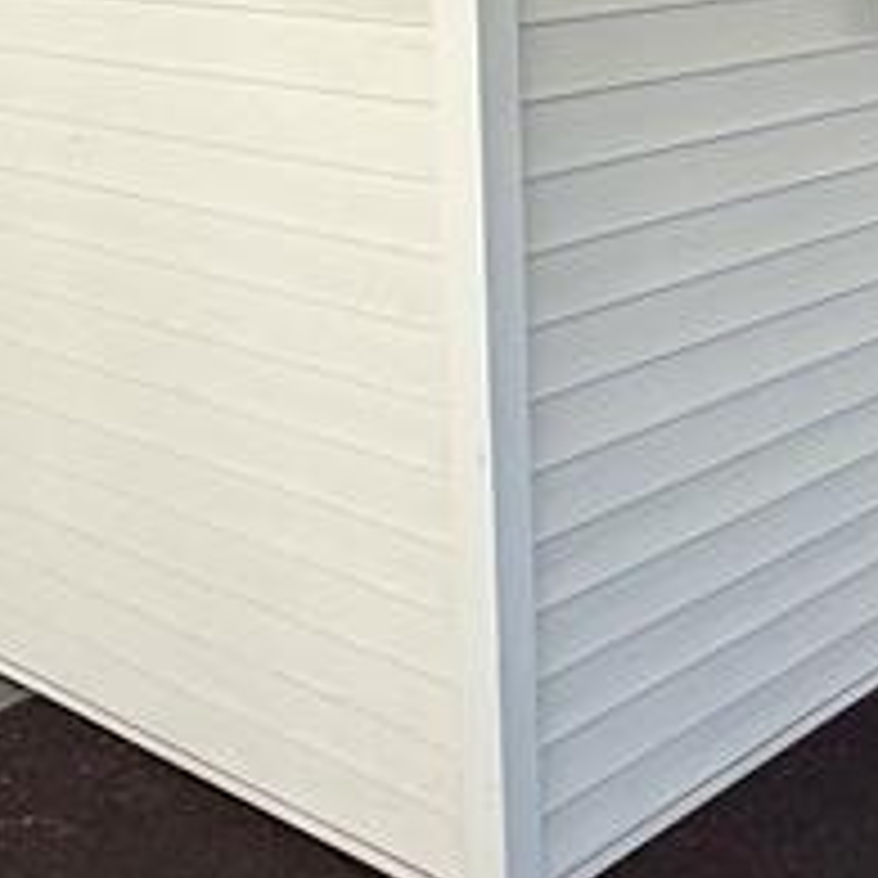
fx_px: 1865
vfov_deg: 26.1
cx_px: 644
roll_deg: +0.2
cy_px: 203
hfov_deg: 26.2
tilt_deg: -10.1
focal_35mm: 65
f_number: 2.2
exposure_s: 1/1145
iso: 50
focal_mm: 2.22
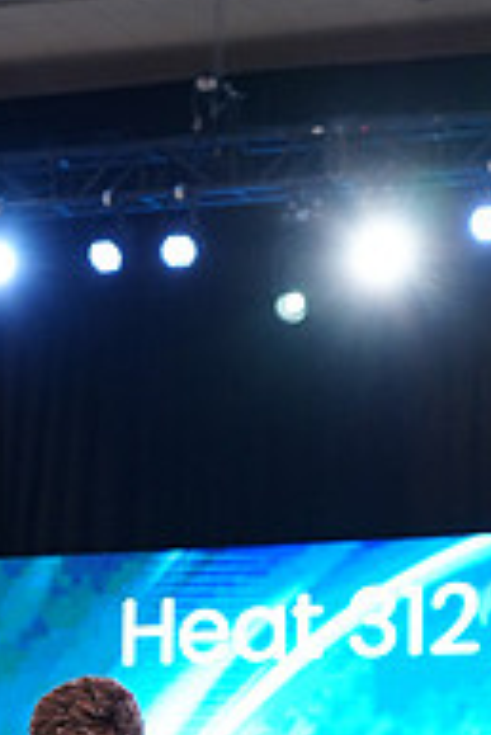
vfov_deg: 9.8
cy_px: 1017
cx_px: -169
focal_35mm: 204
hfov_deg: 6.7
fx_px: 4166
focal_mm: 68
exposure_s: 1/200
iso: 2000
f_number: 4
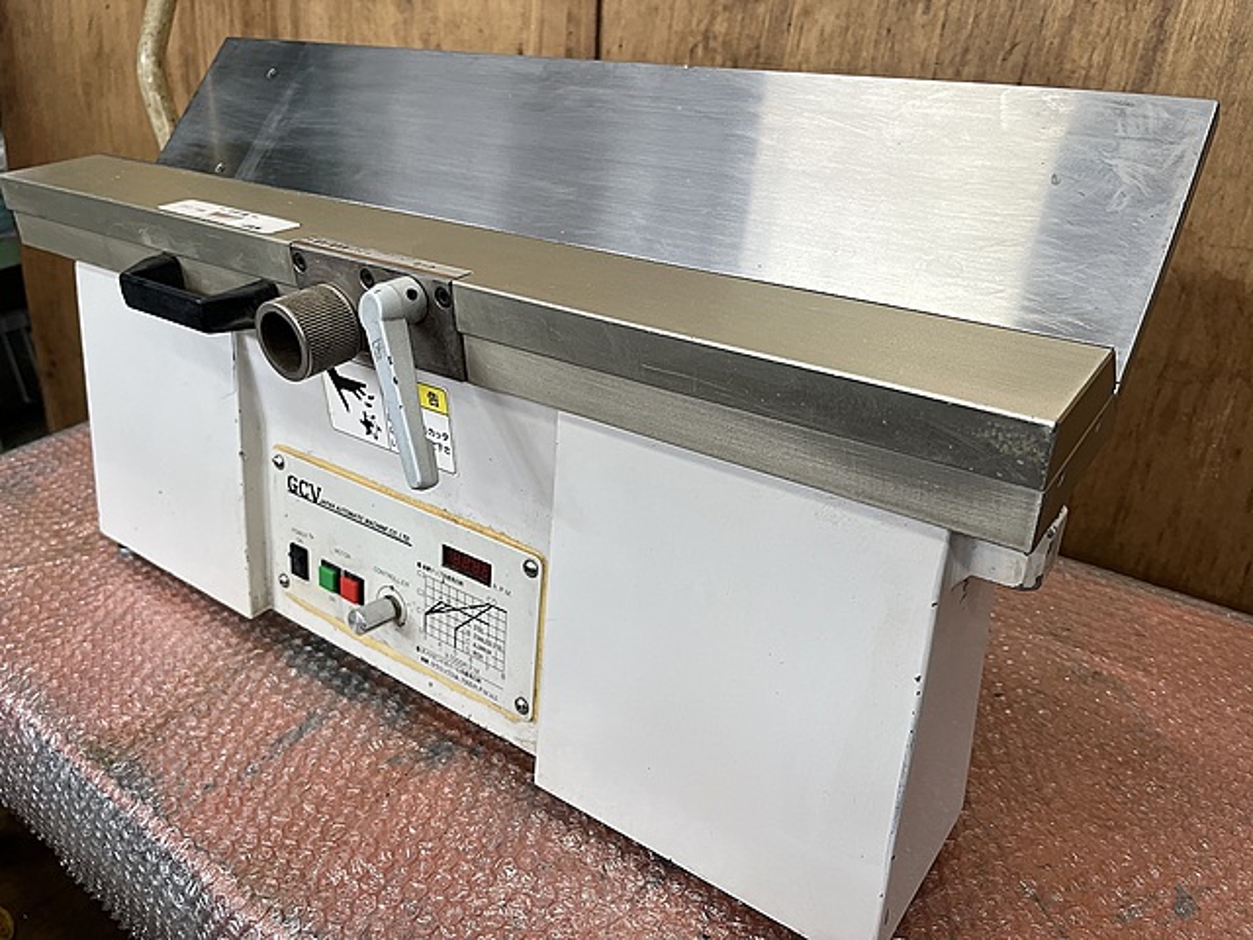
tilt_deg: -29.1
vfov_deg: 53.1
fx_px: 941
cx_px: 626
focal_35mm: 26
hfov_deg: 67.3
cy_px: 470
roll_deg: +2.7
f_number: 1.6
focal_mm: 5.1
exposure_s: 1/121
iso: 100
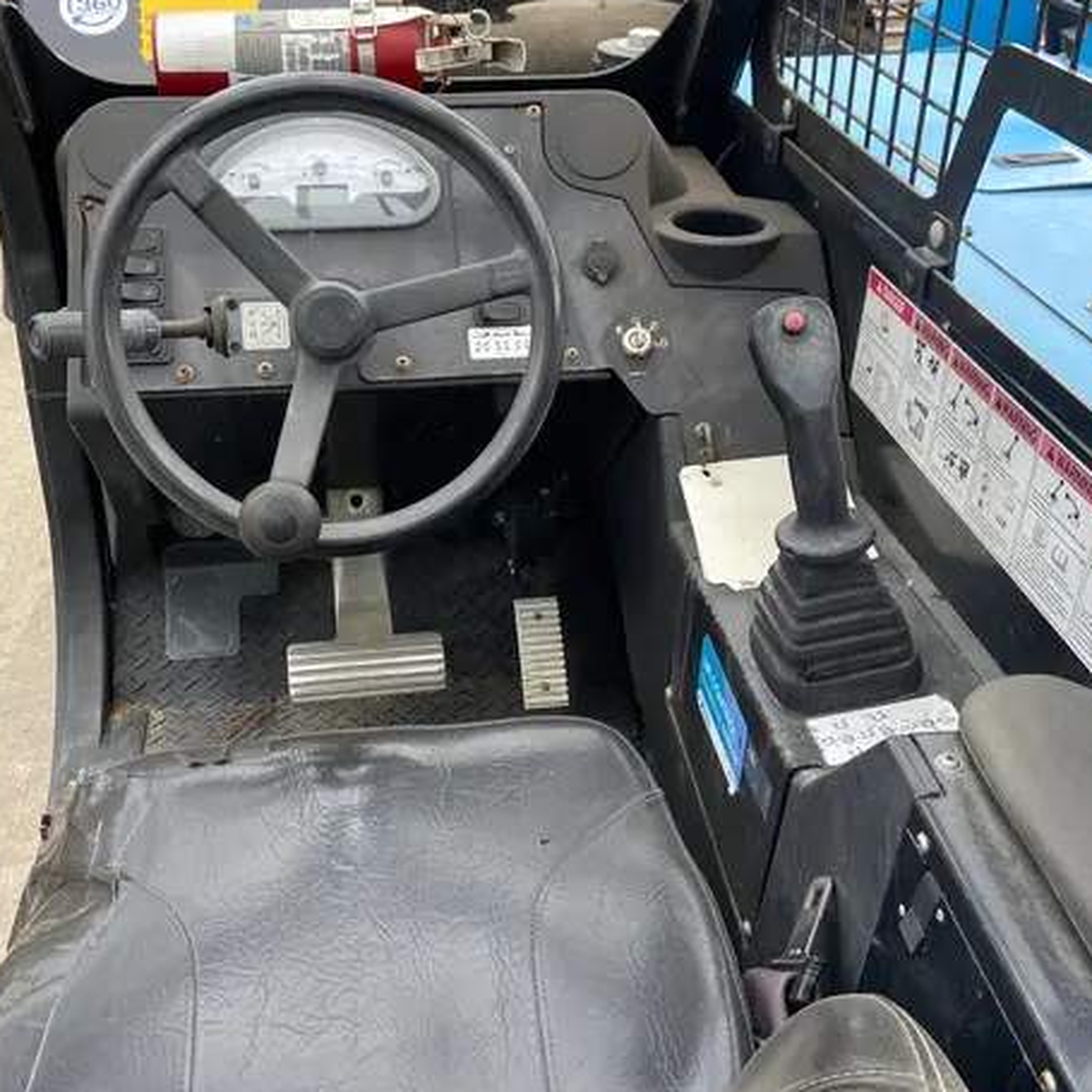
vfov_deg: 44.9
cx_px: 480
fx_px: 1321
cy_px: 534
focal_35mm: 37
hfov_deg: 44.8
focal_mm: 4.25
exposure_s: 1/121
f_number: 1.8
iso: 100
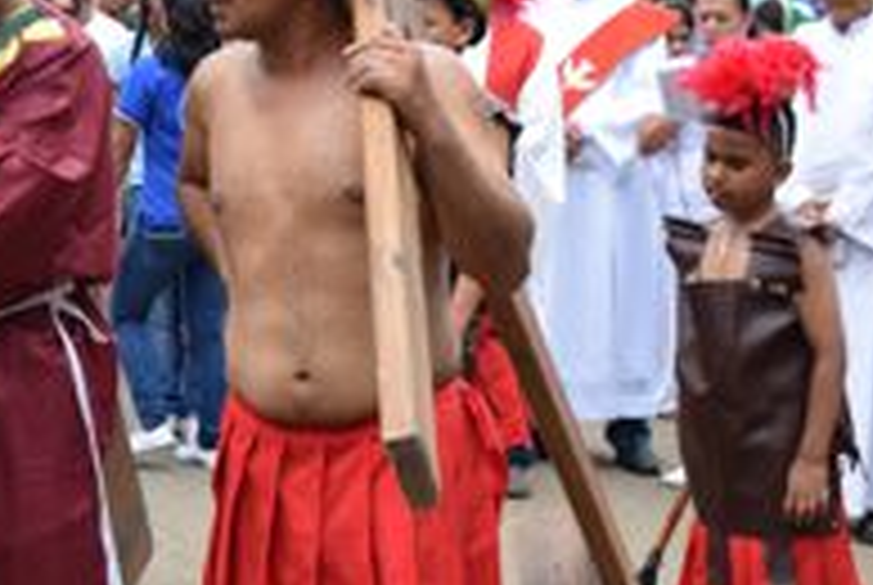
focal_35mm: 108
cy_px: 160
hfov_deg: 18.0
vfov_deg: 12.7
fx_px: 2623
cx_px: -166
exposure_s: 1/250
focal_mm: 28
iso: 250
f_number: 8
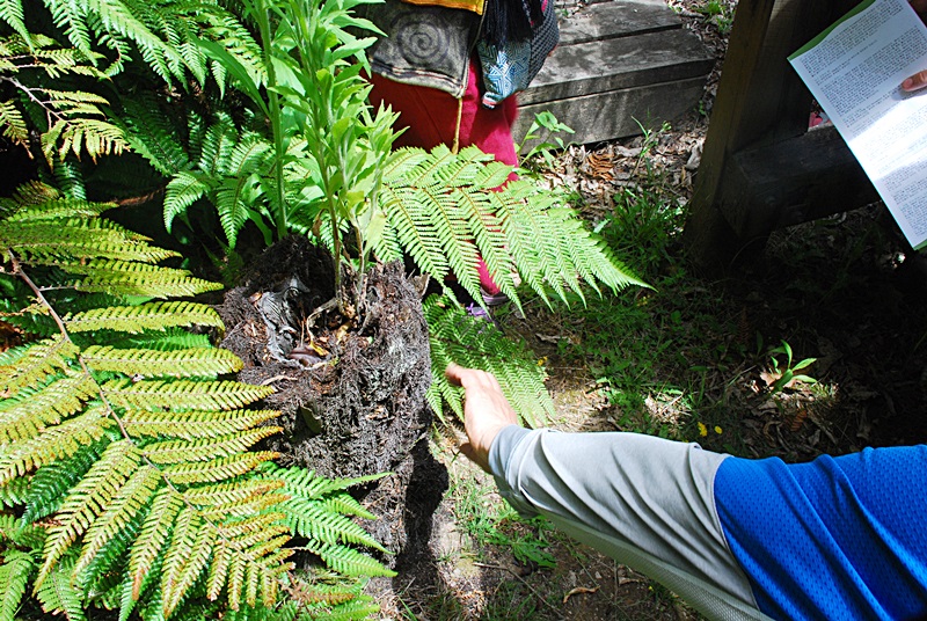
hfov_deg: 57.2
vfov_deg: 40.1
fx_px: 851
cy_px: 310
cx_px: 464
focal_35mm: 33
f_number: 16
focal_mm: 22
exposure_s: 1/60
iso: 400
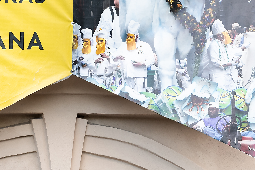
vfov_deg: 3.0
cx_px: 103
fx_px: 3258
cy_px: 53
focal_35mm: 460
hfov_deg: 4.5
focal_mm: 200
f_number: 2.8
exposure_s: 1/320
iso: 400
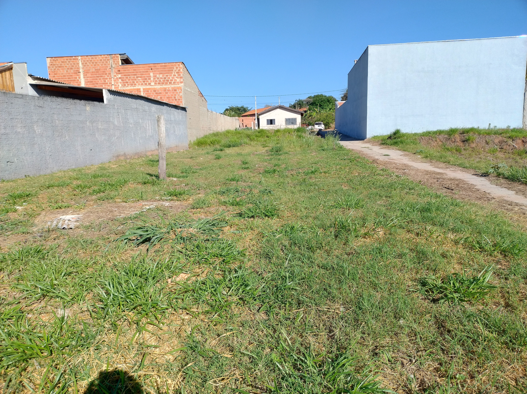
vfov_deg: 54.8
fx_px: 380
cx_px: 264
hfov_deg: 69.4
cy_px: 197
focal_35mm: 25
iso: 100
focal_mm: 4.71
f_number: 1.7
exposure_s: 1/560
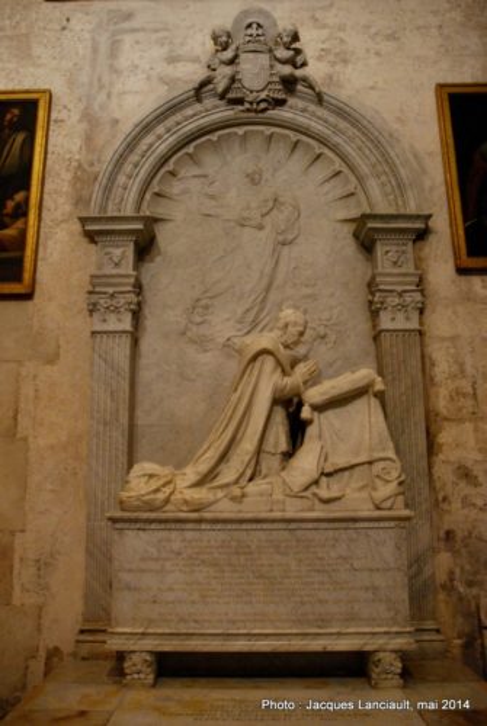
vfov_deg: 67.3
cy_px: 363
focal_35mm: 27
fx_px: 546
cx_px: 244
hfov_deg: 48.1
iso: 1600
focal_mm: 18
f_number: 3.5
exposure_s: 1/13
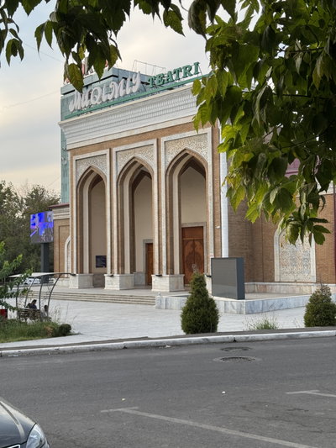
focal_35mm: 48
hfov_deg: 30.3
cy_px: 224
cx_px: 168
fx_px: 621
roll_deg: +0.7
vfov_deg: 39.6
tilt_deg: +2.7
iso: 64
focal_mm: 6.76
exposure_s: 1/593
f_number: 1.78
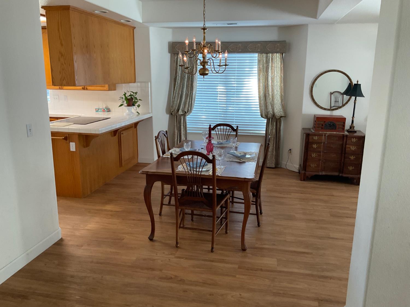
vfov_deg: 48.2
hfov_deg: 61.7
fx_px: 343
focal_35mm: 29
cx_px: 205
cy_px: 154
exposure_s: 1/60
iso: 100
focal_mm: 3
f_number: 1.8
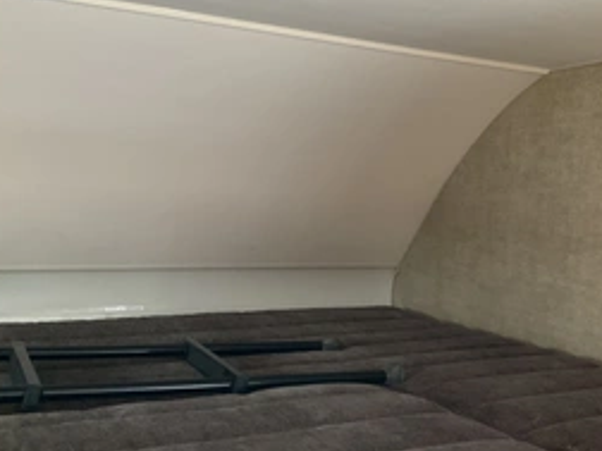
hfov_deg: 40.2
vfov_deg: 31.5
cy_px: 236
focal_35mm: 46
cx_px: 442
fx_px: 800
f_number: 1.8
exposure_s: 1/33
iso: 320
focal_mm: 3
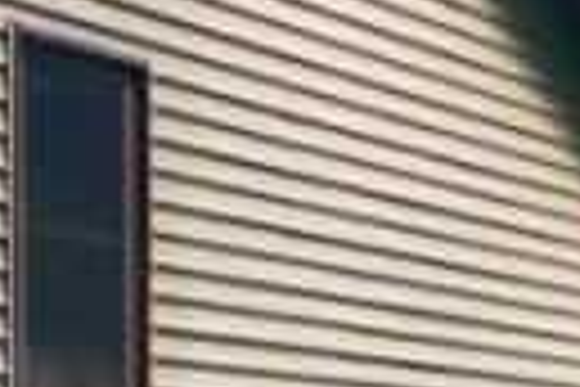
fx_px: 3866
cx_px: 553
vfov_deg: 5.6
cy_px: 706
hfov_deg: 8.5
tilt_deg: -2.9
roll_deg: -0.2
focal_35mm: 240
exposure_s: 1/236
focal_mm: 4.15
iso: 25
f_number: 2.2
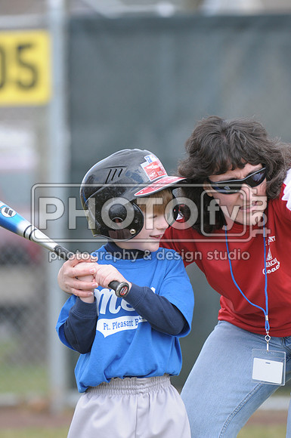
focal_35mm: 390
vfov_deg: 5.3
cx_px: 146
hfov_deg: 3.5
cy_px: 219
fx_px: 4743
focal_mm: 260
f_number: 4
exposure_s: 1/640
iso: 400
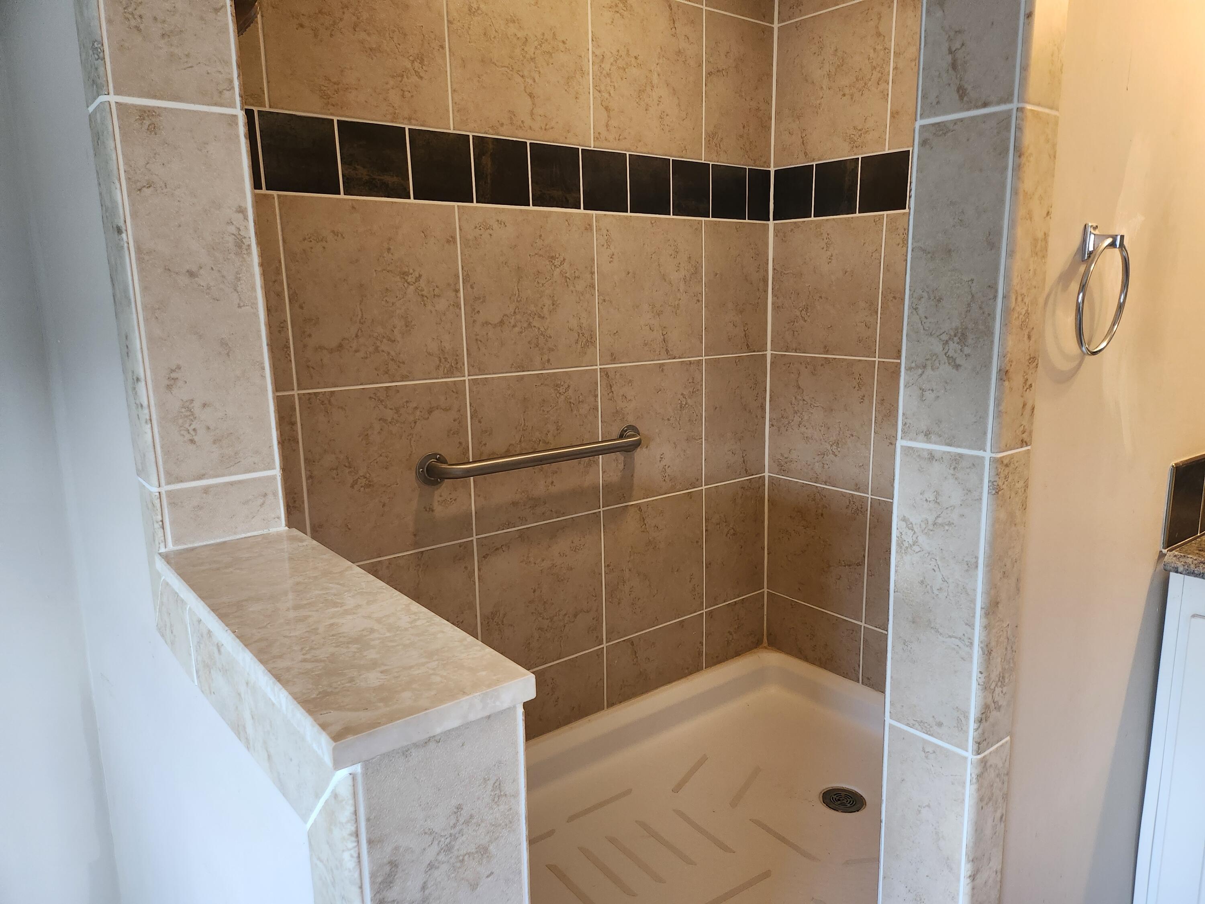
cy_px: 452
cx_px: 602
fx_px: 835
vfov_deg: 56.8
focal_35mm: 24
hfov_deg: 71.6
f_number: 1.8
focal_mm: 5
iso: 400
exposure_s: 1/120
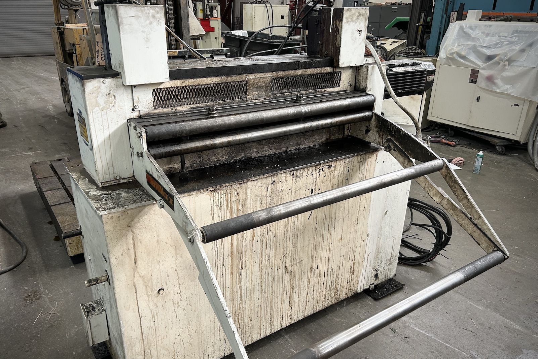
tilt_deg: -23.4
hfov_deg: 65.5
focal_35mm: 28
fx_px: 418
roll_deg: +0.2
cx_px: 262
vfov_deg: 46.4
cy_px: 193
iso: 125
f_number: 1.5
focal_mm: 5.7
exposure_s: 1/60
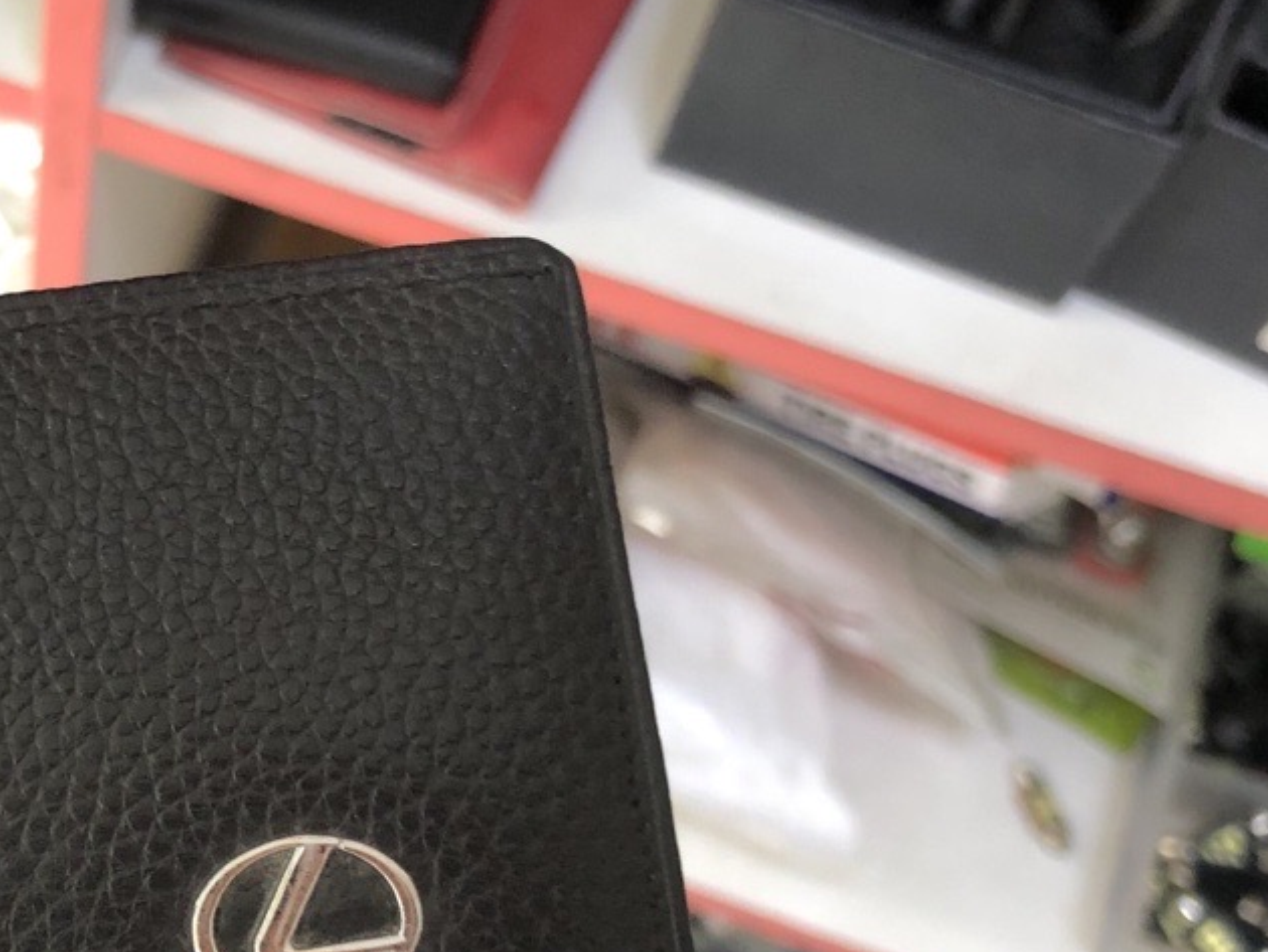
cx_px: -117
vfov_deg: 22.8
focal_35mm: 64
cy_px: 650
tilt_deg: -63.6
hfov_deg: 27.7
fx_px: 2345
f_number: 1.8
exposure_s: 1/30
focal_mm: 4
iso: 32
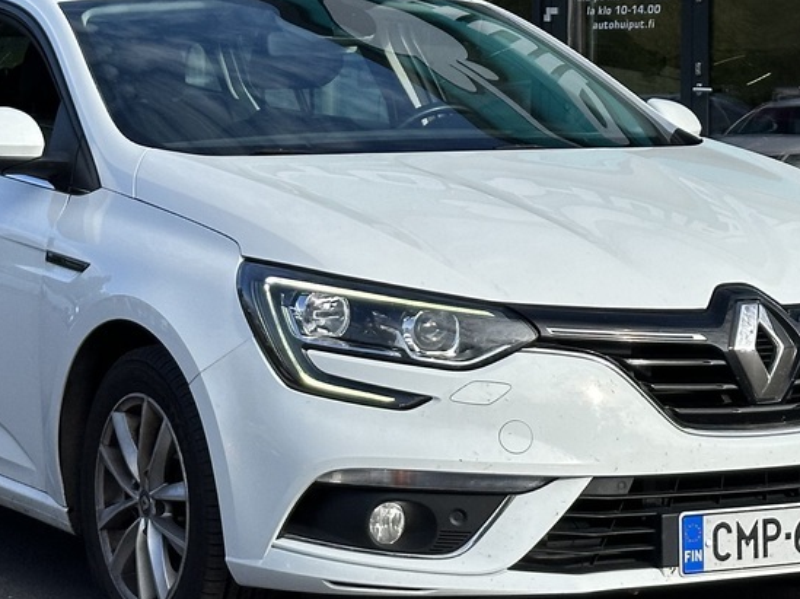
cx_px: 341
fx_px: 2910
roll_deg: -0.2
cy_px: 131
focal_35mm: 126
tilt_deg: -0.3
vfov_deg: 11.7
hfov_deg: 15.6
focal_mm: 6.86
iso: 64
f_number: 1.78
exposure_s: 1/3367
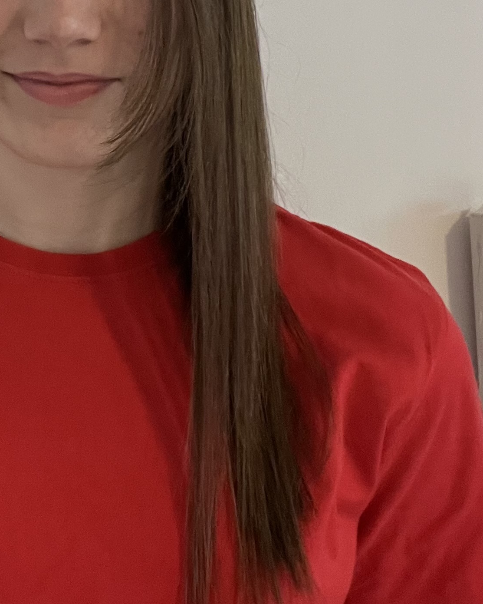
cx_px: 41
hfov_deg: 22.9
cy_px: 79
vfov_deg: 28.2
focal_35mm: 65
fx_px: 1161
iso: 640
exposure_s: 1/25
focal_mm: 2.71
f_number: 2.2
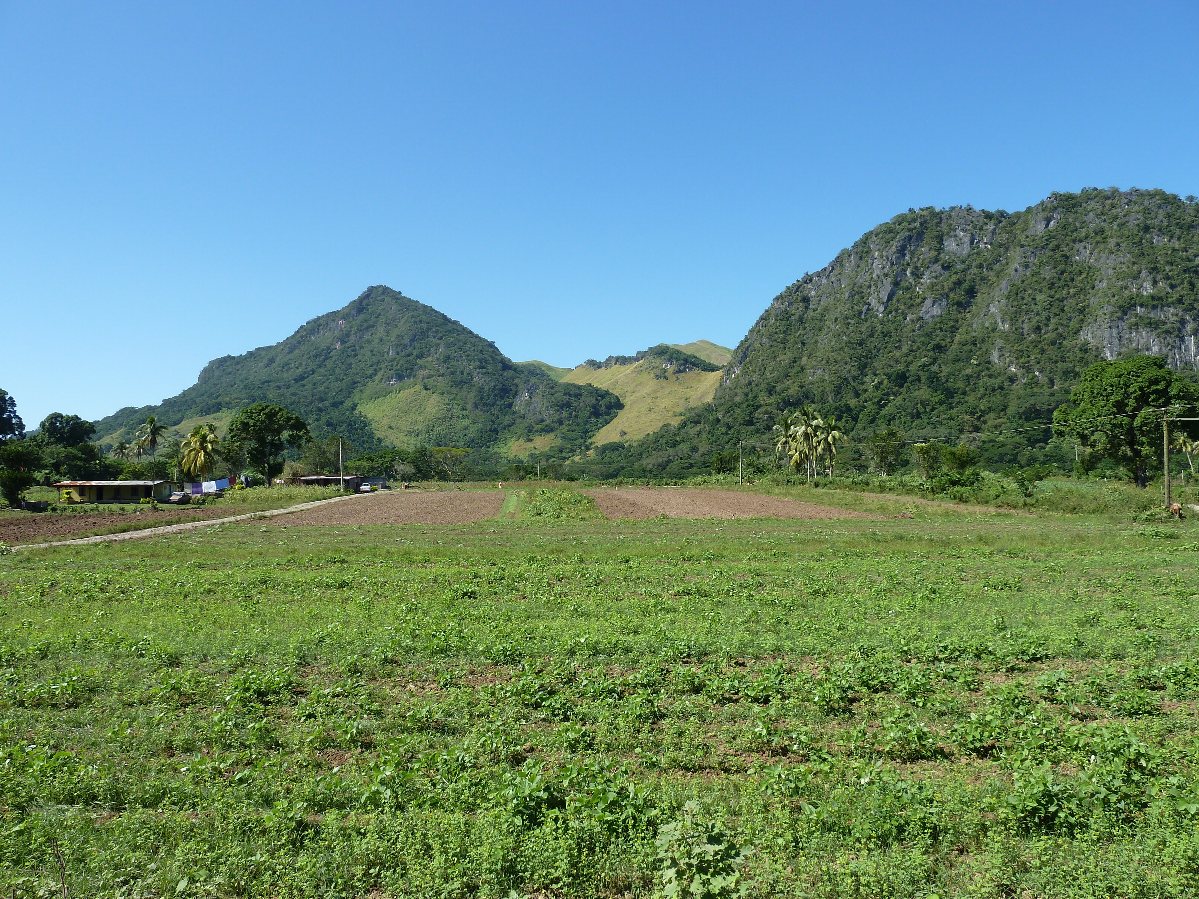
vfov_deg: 54.9
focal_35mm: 25
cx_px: 600
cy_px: 450
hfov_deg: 69.4
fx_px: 866
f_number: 4
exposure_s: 1/400
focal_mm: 4.1
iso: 80
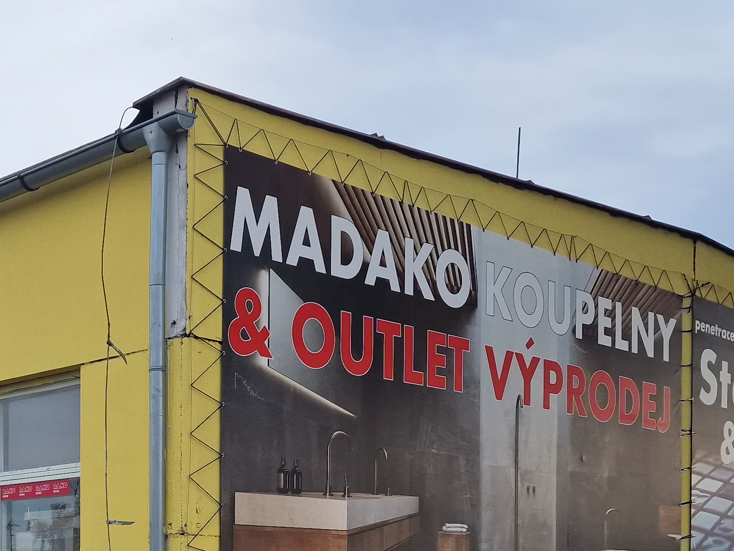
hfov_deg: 30.3
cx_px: 77
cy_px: 623
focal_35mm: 61
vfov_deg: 22.5
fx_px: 1293
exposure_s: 1/447
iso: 50
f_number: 1.8
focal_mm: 6.4
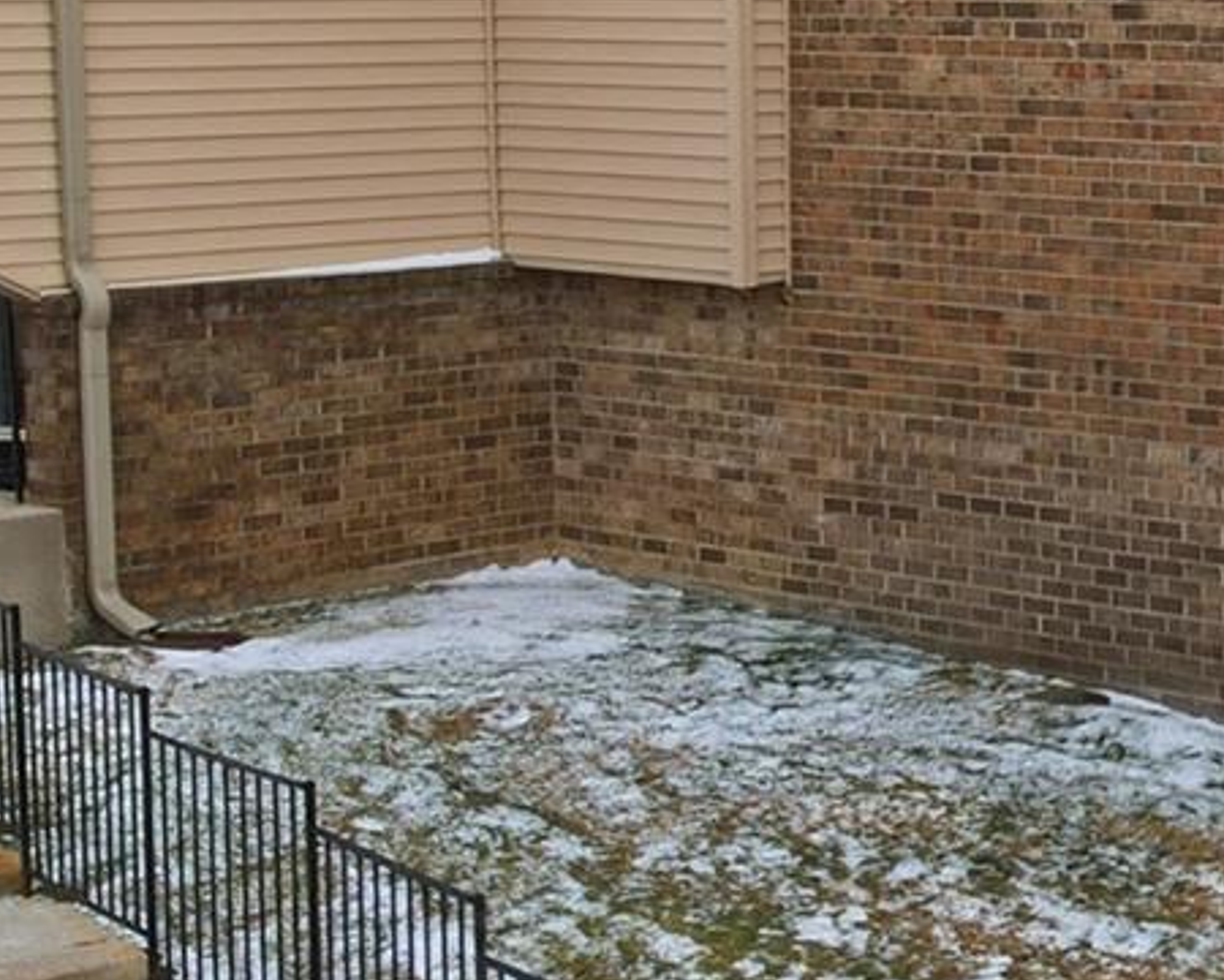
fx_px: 3405
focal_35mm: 94
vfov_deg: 16.3
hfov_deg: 19.0
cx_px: 1542
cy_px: 290
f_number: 2.8
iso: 150
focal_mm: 8.4
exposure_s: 1/320
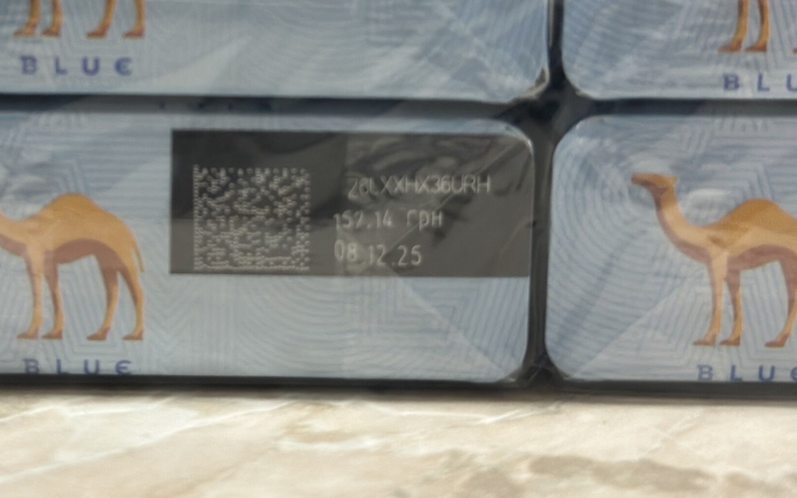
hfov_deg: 25.5
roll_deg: -0.5
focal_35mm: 80
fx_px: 1738
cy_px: 61
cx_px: 202
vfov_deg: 16.1
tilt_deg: -12.3
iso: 125
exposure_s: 1/61
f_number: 1.78
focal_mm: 6.86
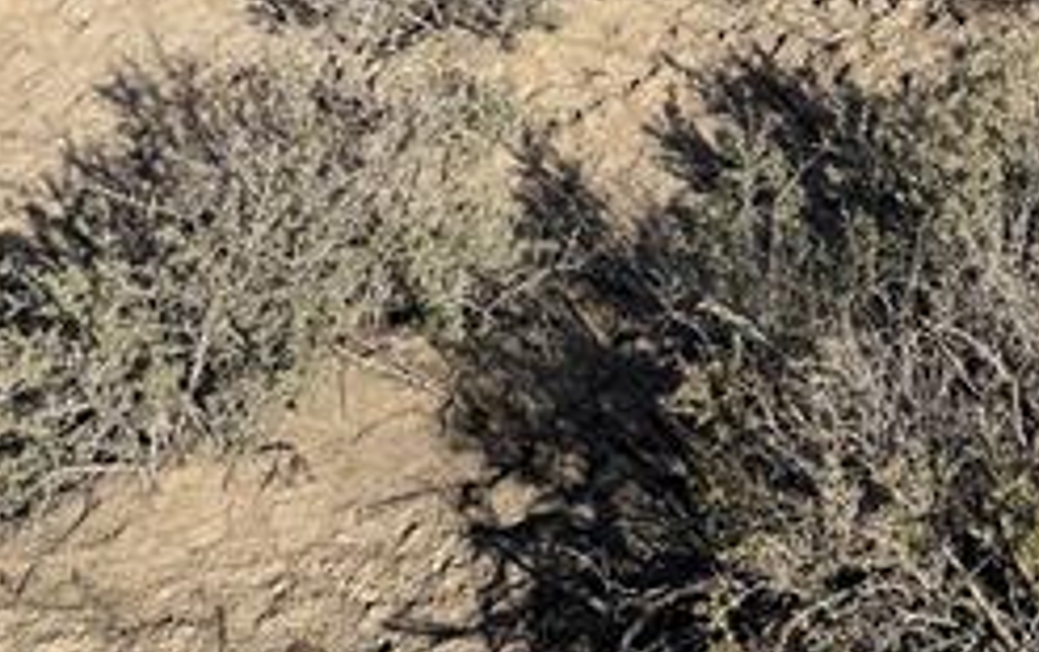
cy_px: -707
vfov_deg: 13.7
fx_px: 2240
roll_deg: +0.1
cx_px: 1102
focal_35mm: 79
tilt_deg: +0.8
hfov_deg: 24.6
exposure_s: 1/5714
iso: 80
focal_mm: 6.76
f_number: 1.78
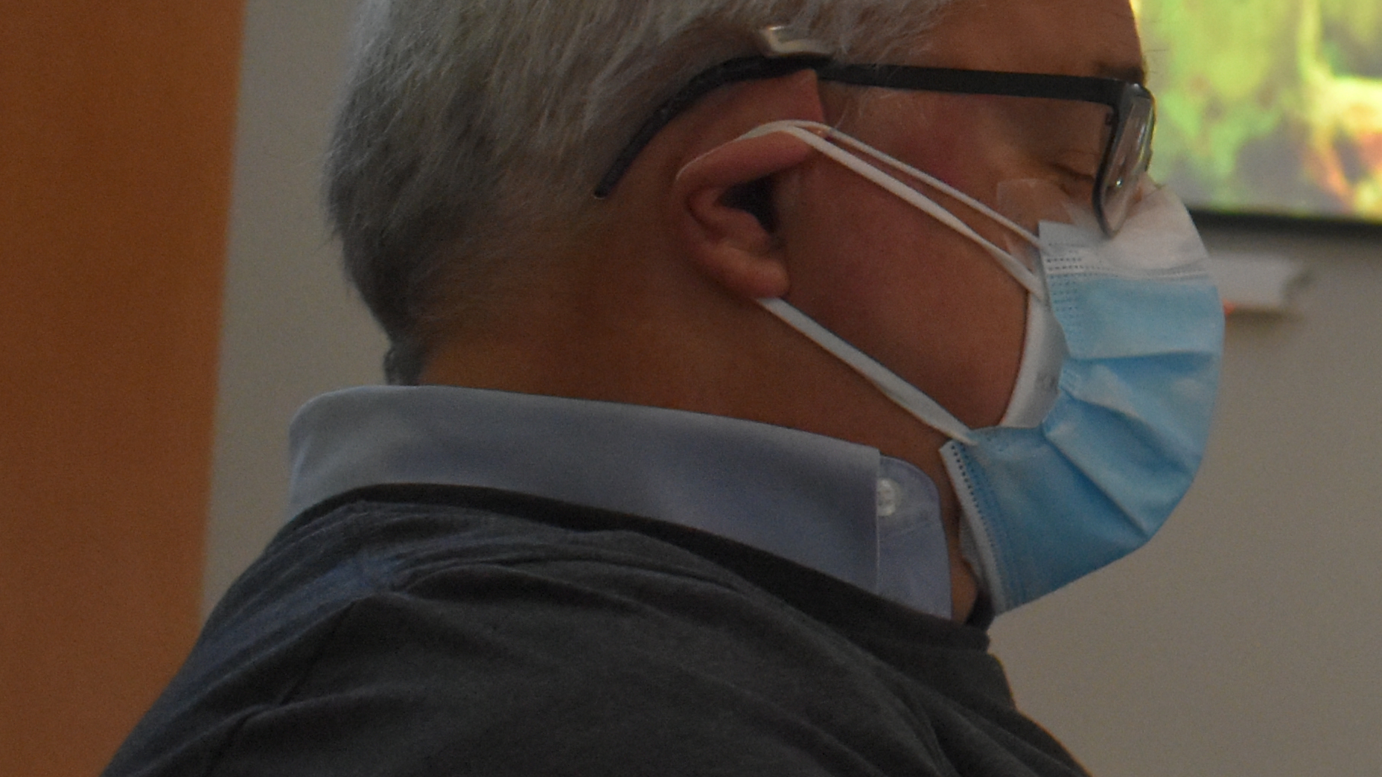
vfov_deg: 11.3
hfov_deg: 18.3
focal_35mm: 107
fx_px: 3910
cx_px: 1918
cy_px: 168
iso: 2000
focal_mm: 21
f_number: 3.8
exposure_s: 1/125
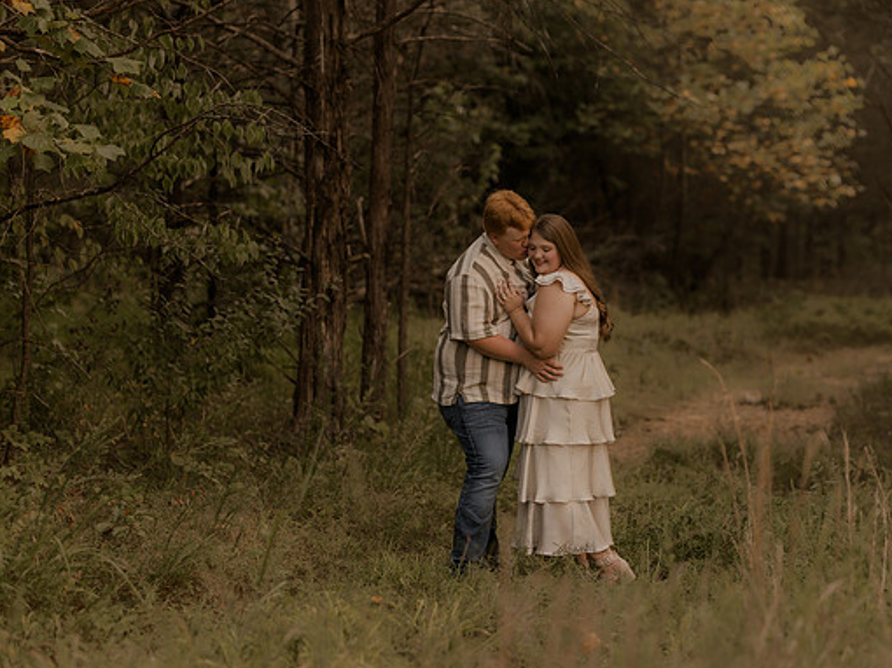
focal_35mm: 93
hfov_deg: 21.1
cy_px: 333
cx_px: 500
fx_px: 2395
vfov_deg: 15.9
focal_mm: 85
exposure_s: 1/125
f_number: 2
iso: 100
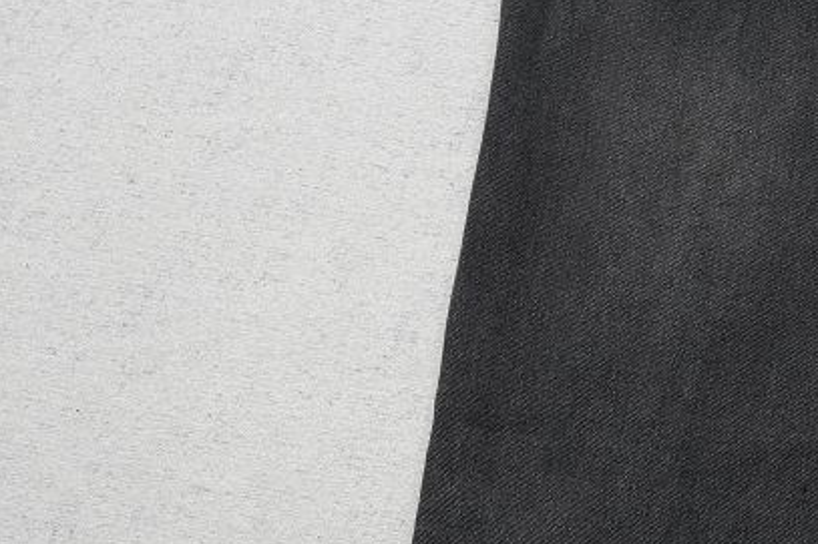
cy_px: 287
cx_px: 1021
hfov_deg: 16.5
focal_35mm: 118
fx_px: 2680
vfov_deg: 11.6
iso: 1600
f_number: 10
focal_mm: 32
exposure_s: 1/100
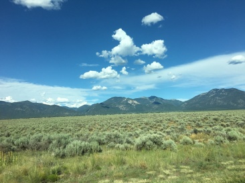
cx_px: 122
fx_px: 205
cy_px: 92
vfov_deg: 48.2
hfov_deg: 61.7
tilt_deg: +7.2
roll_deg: +4.7
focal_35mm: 29
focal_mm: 4.15
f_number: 2.2
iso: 25
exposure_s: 1/1972
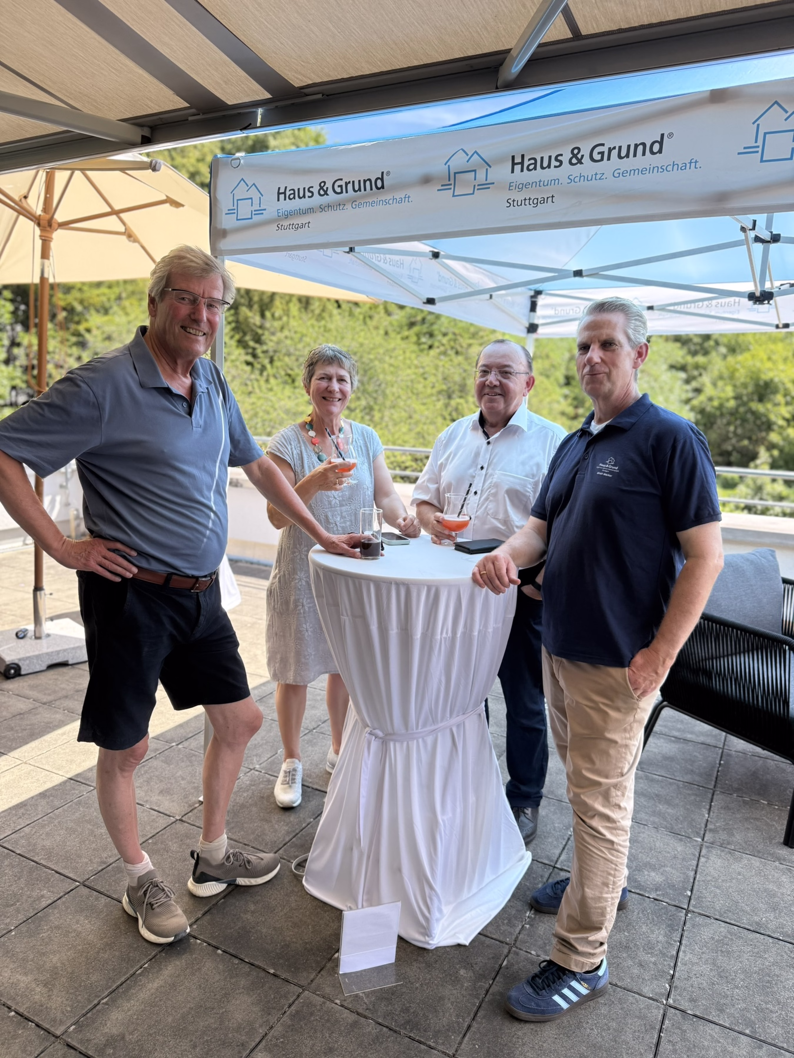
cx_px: 397
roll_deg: -2.7
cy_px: 529
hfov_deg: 56.8
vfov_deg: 71.6
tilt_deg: -10.7
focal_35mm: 24
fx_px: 734
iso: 100
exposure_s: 1/1174
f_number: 1.78
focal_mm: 6.76
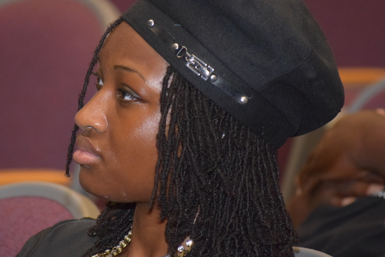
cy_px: 144
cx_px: 148
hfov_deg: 6.2
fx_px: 3558
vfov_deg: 4.1
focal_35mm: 333
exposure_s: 1/60
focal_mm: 175
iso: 3200
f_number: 5.3
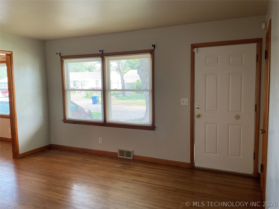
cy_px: 104
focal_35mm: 29
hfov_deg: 61.7
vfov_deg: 48.2
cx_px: 140
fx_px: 234
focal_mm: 3
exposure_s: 1/60
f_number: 1.8
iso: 200
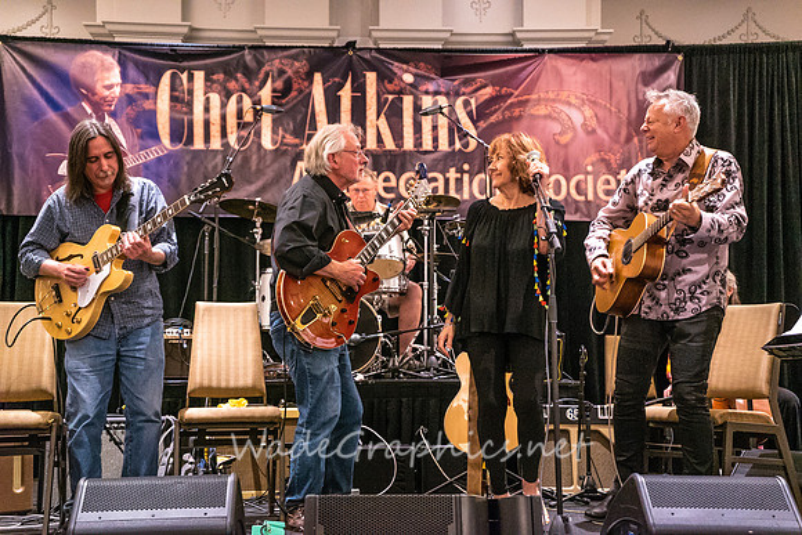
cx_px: 401
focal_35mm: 60
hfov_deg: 33.4
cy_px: 268
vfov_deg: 22.6
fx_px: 1337
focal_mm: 60
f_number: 5.6
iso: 8000
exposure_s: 1/160
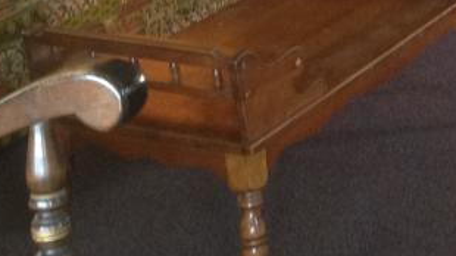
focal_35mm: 126
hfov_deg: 16.5
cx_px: 519
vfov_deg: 9.2
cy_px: -202
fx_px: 1523
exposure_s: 1/15
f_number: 2.4
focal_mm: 4.28
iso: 160
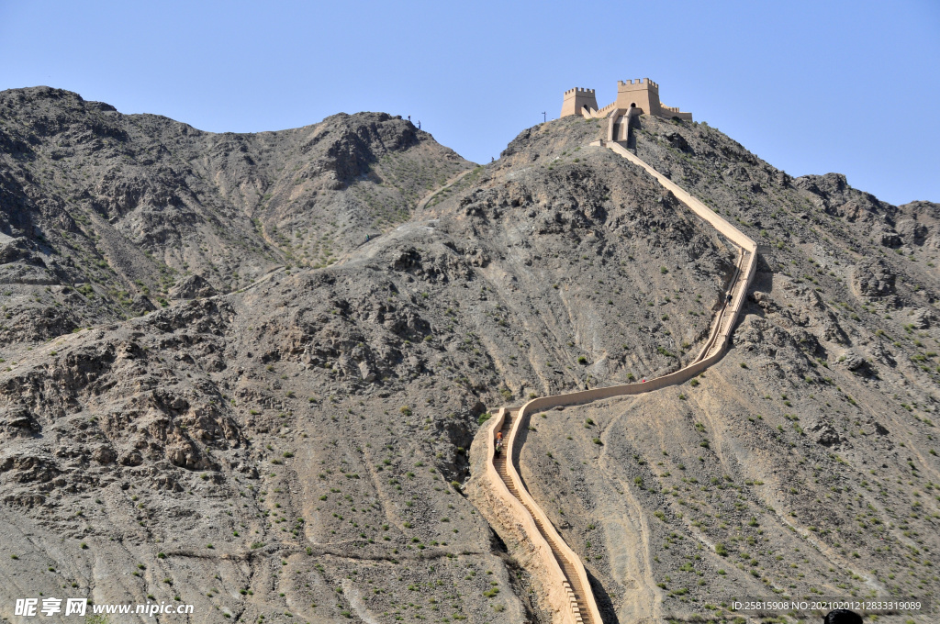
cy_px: 312
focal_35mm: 98
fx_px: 2543
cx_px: 470
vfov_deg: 14.0
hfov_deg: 20.9
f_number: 8
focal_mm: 65
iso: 400
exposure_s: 1/1000
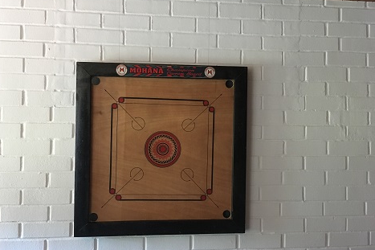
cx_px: 185
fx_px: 323
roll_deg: +0.1
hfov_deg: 60.3
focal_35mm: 31
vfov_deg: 42.3
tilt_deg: +1.5
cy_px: 120
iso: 320
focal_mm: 4.15
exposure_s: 1/17
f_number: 2.2
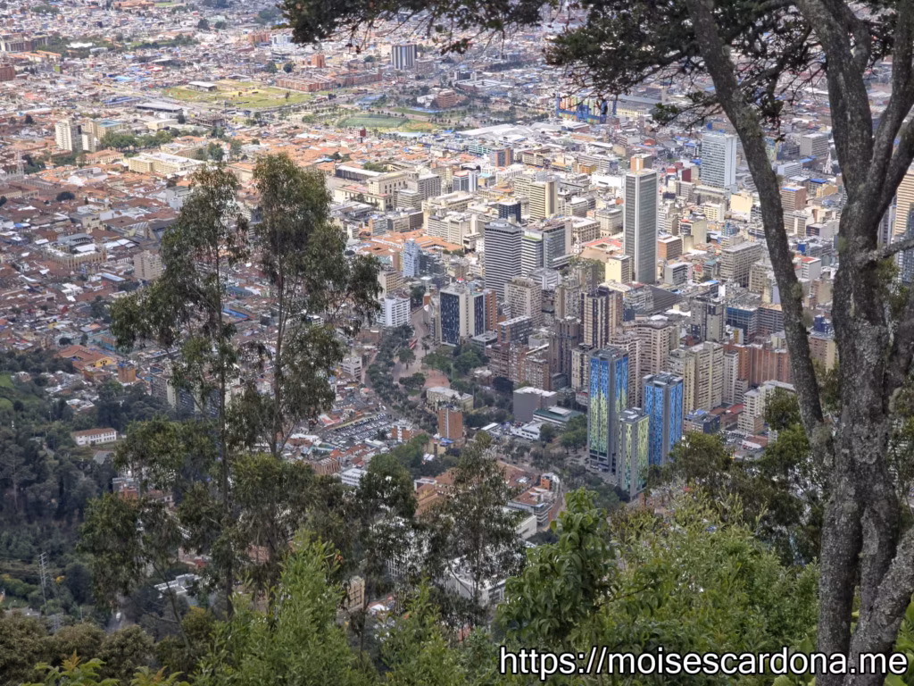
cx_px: 457
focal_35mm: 69
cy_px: 343
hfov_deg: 28.2
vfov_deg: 21.3
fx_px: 1822
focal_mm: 7.9
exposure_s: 1/1422
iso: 50
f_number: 2.4
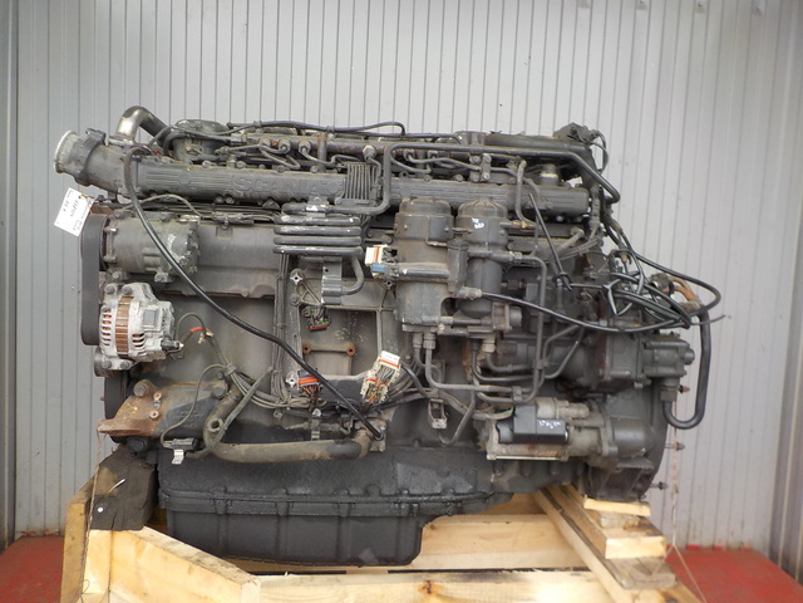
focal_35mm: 30
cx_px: 402
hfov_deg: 60.0
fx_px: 696
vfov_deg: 46.8
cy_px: 302
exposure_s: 1/30
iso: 125
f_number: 3.3
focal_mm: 4.1
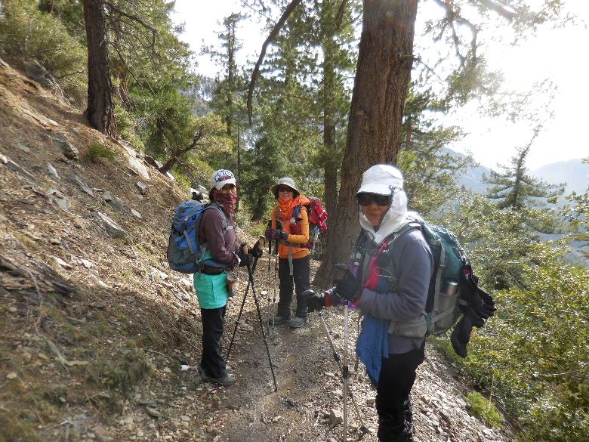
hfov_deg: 69.4
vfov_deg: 54.9
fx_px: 425
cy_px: 221
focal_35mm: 25
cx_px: 294
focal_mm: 4.5
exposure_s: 1/320
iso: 125
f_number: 3.3
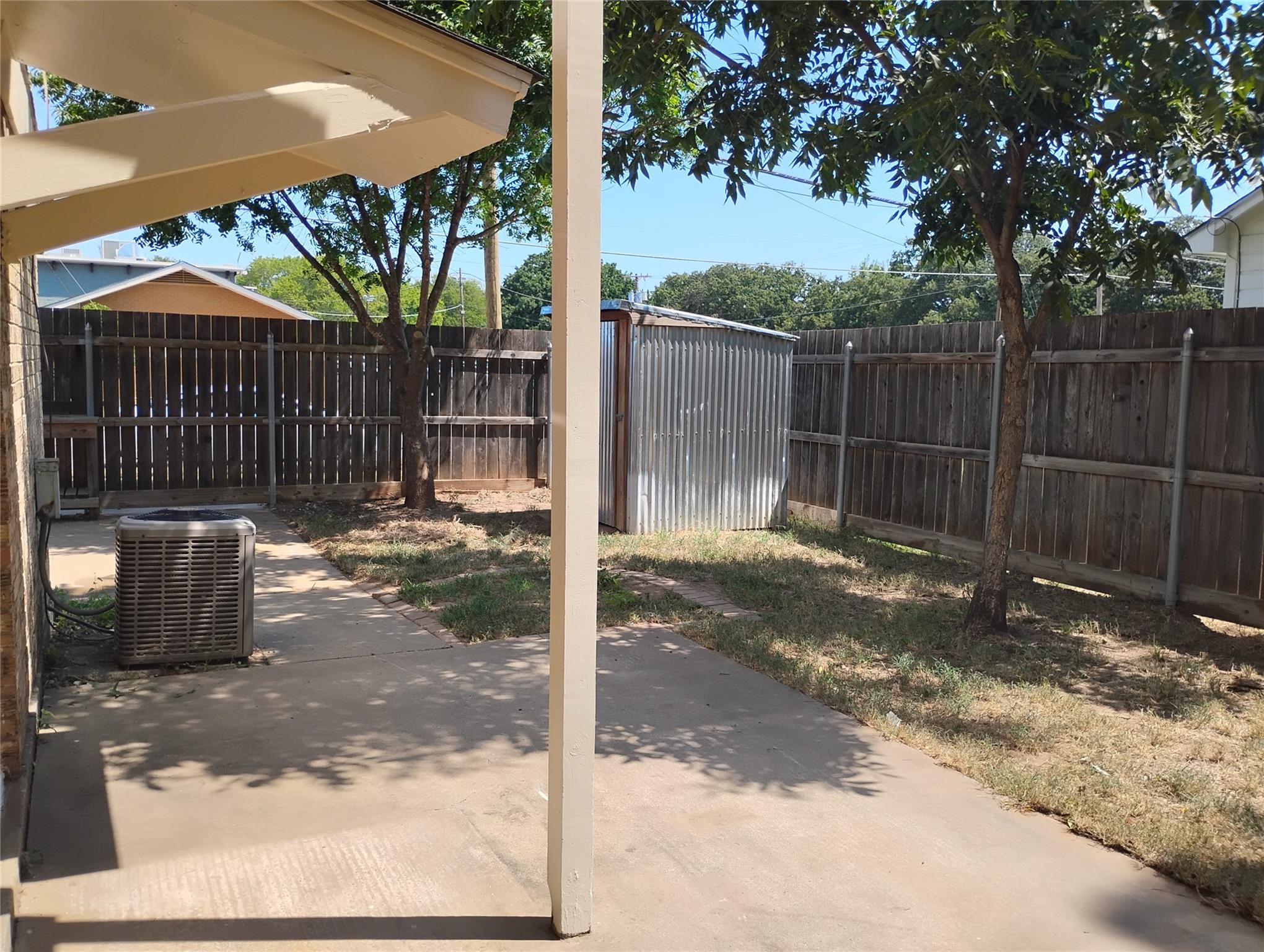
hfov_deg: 63.4
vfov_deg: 49.9
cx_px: 632
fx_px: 1024
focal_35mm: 28
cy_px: 476
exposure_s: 1/497
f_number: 1.8
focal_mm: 4.26
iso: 100
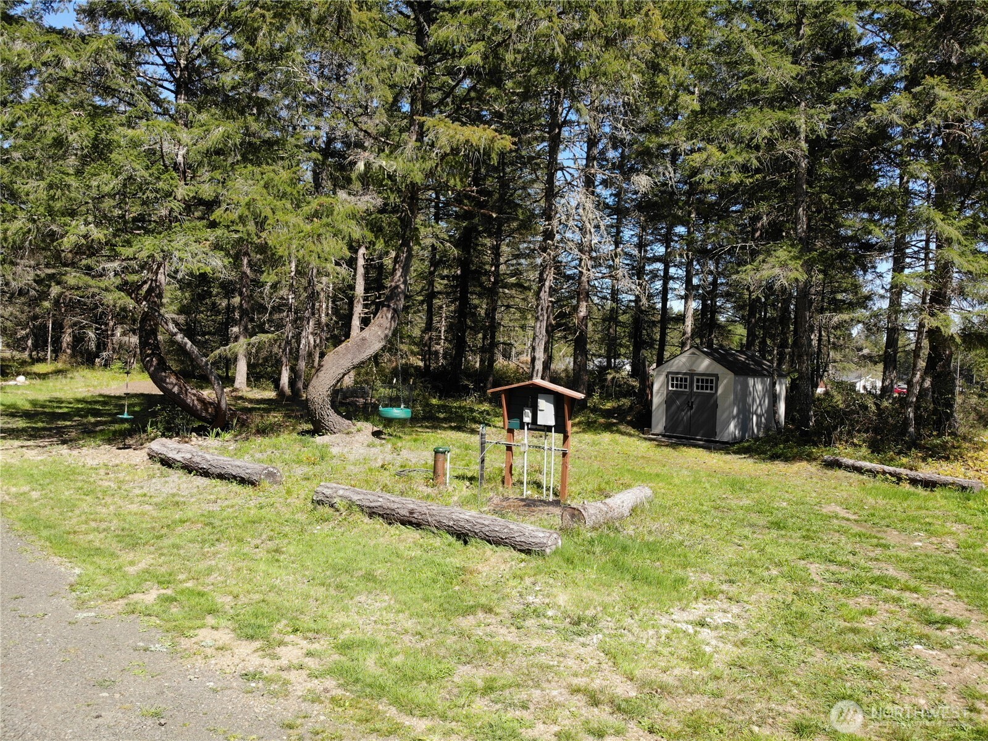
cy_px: 370
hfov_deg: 71.6
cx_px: 494
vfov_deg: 56.8
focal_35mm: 24
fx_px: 685
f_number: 2.8
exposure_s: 1/470
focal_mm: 4.5
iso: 100
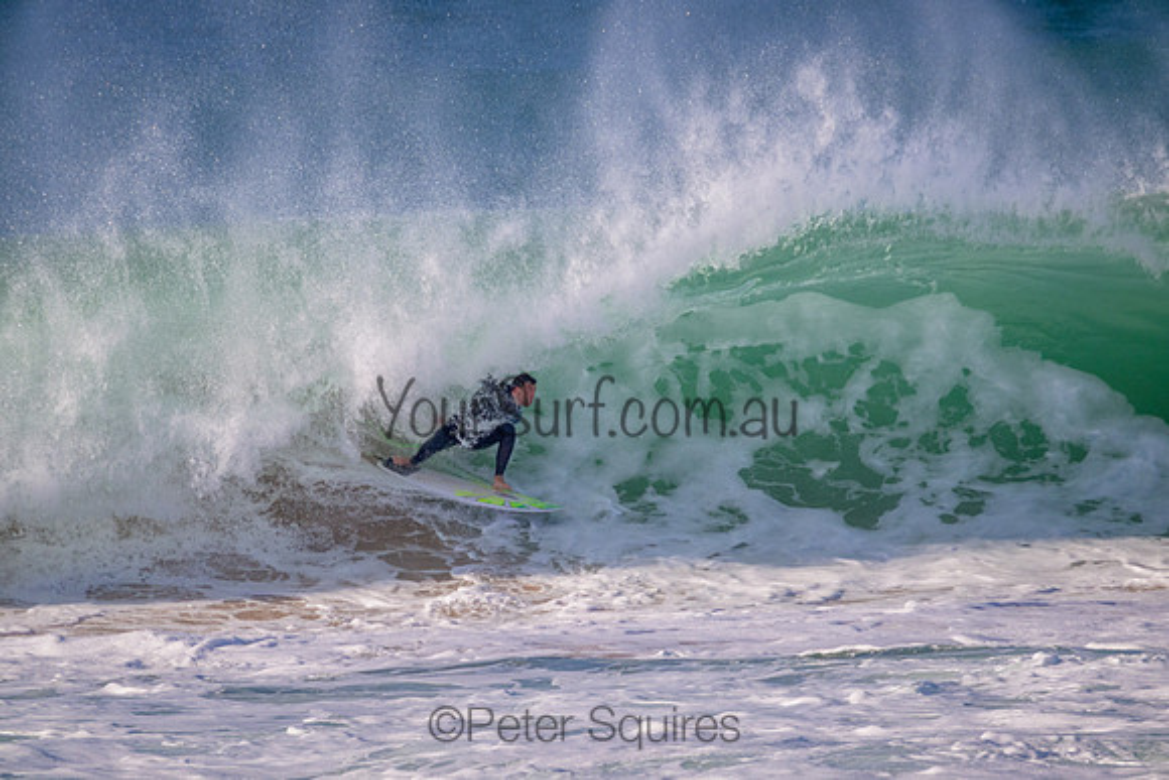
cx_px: 584
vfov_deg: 1.7
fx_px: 25983
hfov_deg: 2.6
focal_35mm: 800
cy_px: 390
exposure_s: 1/2000
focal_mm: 800
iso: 1400
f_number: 11
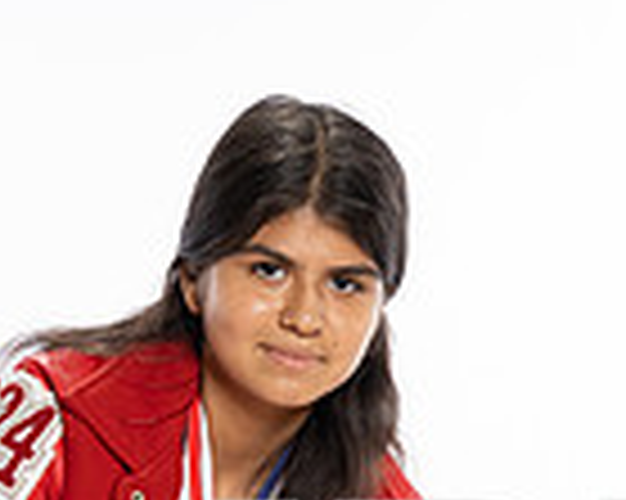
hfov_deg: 11.6
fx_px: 3092
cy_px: 959
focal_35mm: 167
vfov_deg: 8.8
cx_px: 243
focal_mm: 55
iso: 1250
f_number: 11
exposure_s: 1/250
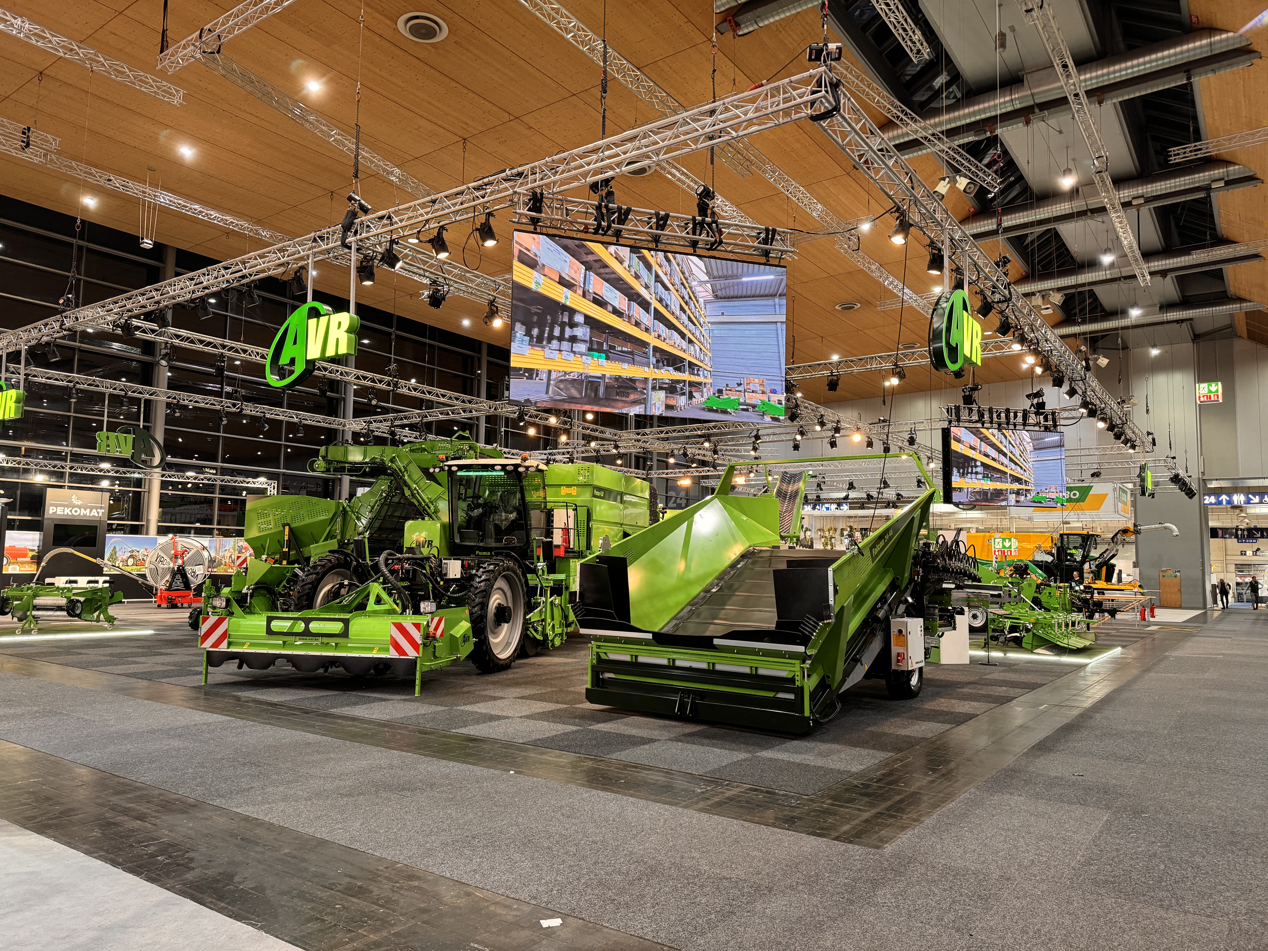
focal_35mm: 24
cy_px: 476
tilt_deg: +5.5
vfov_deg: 56.8
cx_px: 634
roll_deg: -1.2
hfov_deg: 71.6
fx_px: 879
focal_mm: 6.86
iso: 320
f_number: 1.78
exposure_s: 1/50
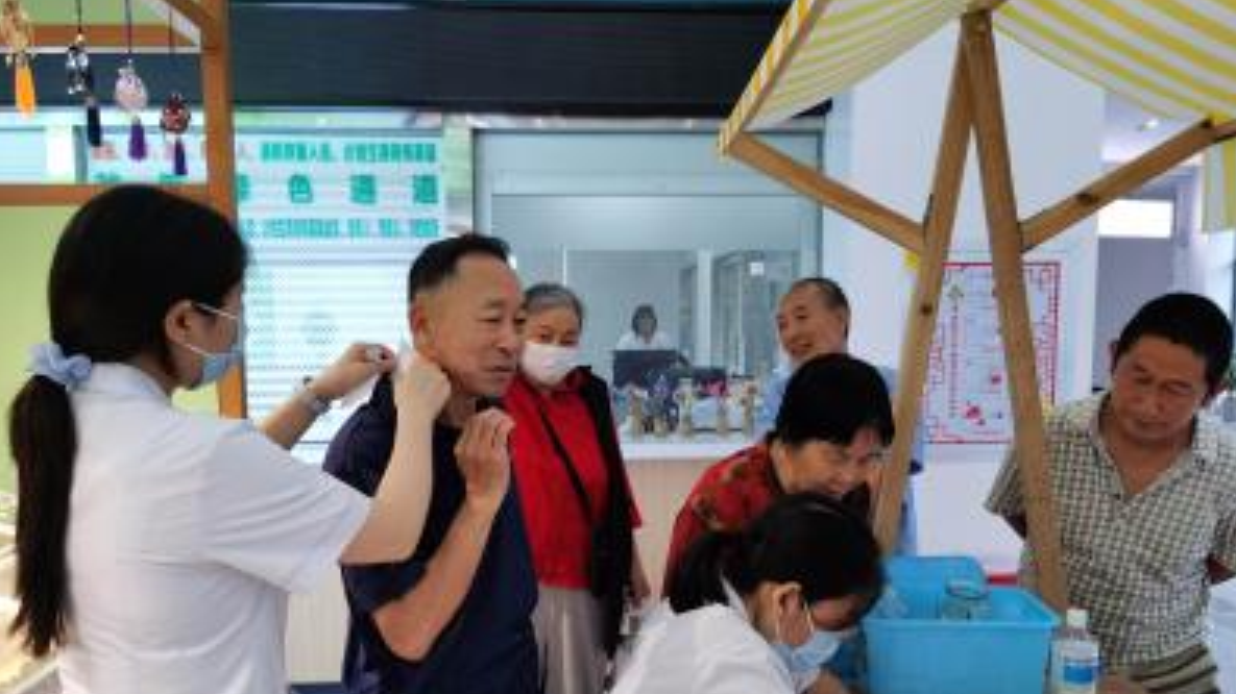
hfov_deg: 61.0
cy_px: 413
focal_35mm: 32
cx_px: 616
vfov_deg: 36.5
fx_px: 1049
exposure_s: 1/100
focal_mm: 5.56
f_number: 1.6
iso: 125
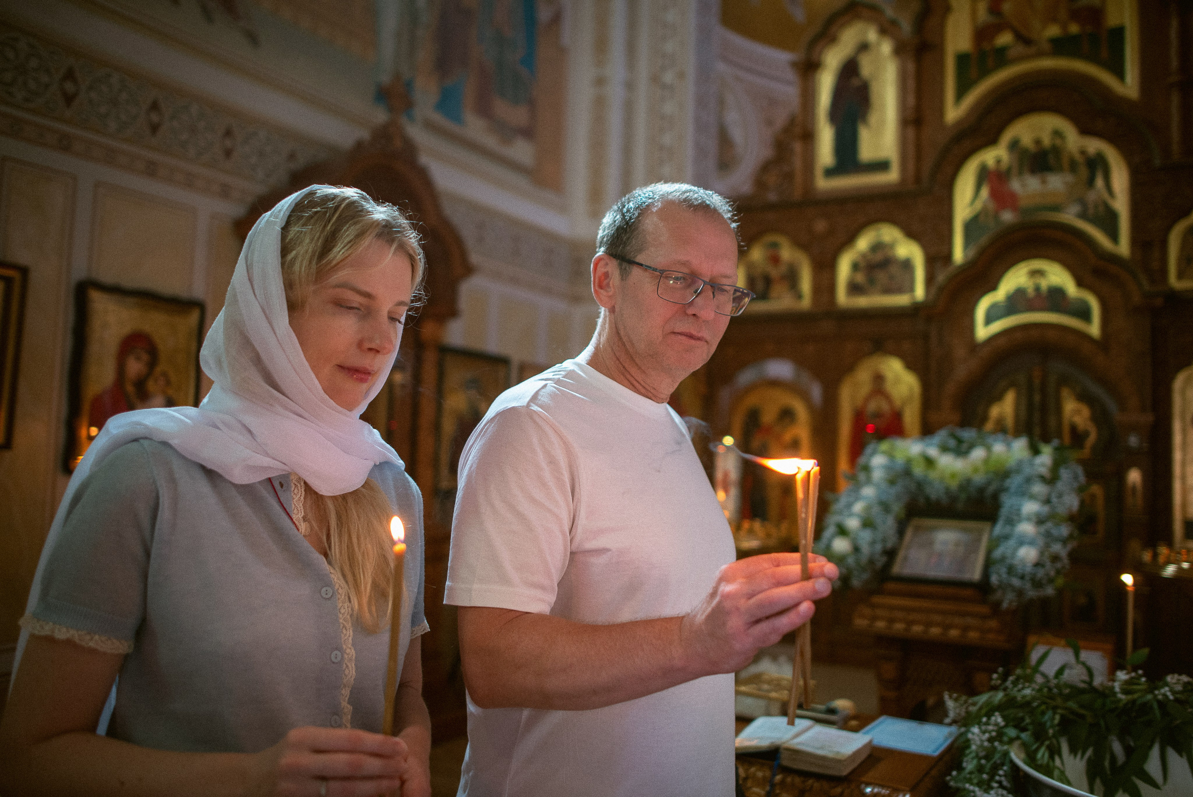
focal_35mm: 28
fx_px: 928
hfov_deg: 65.5
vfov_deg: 46.4
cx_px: 596
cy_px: 398
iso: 640
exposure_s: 1/160
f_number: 1.8
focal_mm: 28
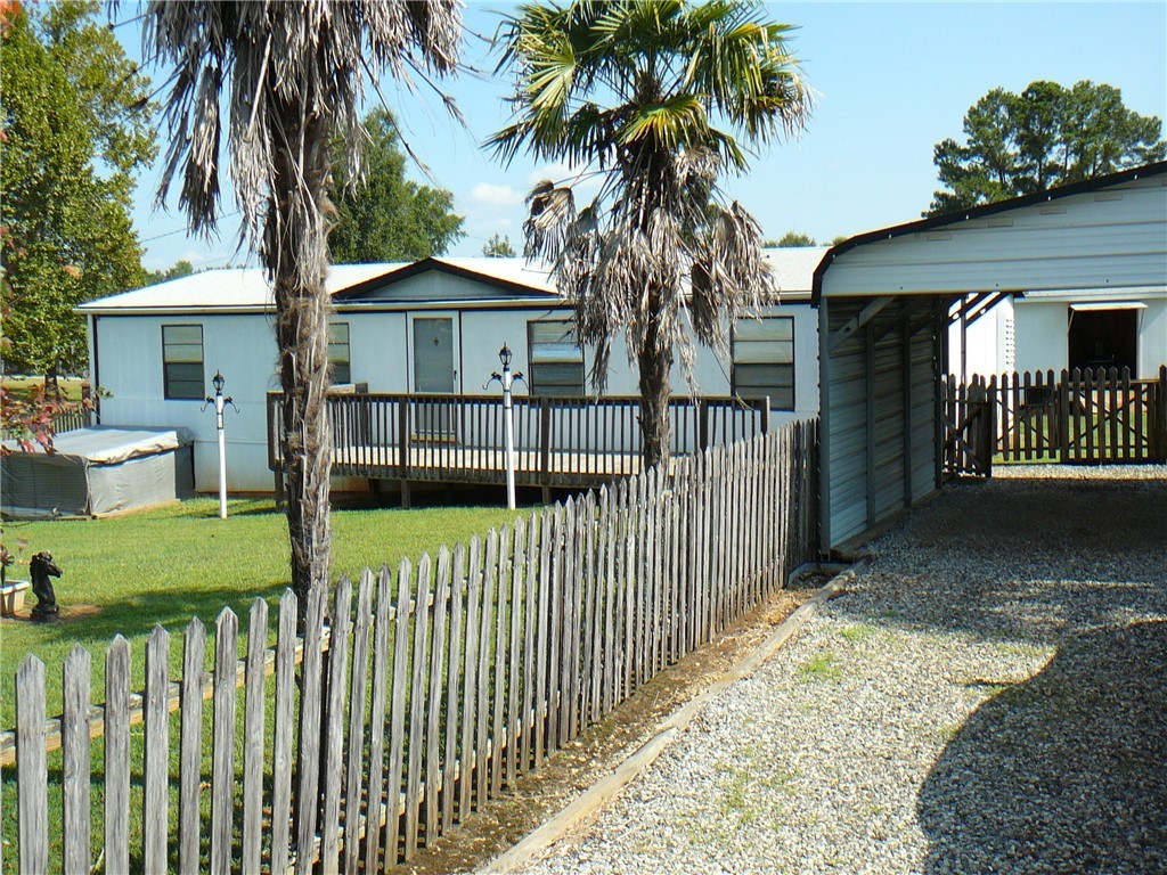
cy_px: 438
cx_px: 584
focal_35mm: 38
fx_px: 1281
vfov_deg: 37.7
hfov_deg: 49.0
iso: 80
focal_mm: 5.6
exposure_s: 1/640
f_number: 3
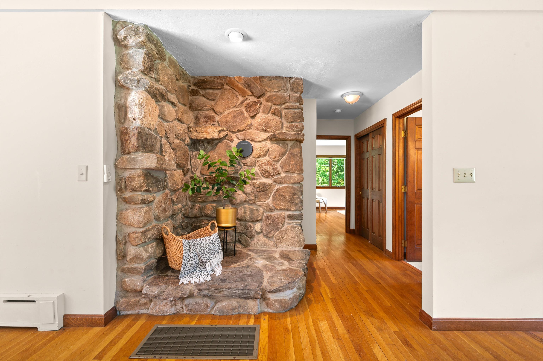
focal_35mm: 16
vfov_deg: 75.4
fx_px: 234
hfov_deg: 98.6
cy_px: 180
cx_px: 272
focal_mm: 15.5
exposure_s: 5
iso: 250
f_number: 7.1
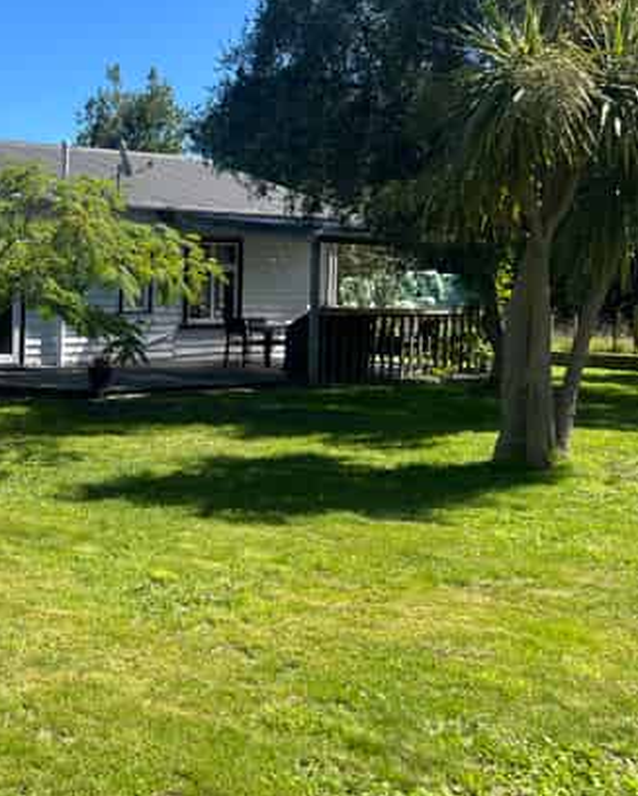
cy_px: 349
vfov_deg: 44.7
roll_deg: -0.3
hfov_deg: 34.2
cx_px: 43
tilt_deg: -5.1
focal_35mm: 41
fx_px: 967
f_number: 1.5
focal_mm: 5.7
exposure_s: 1/2404
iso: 50
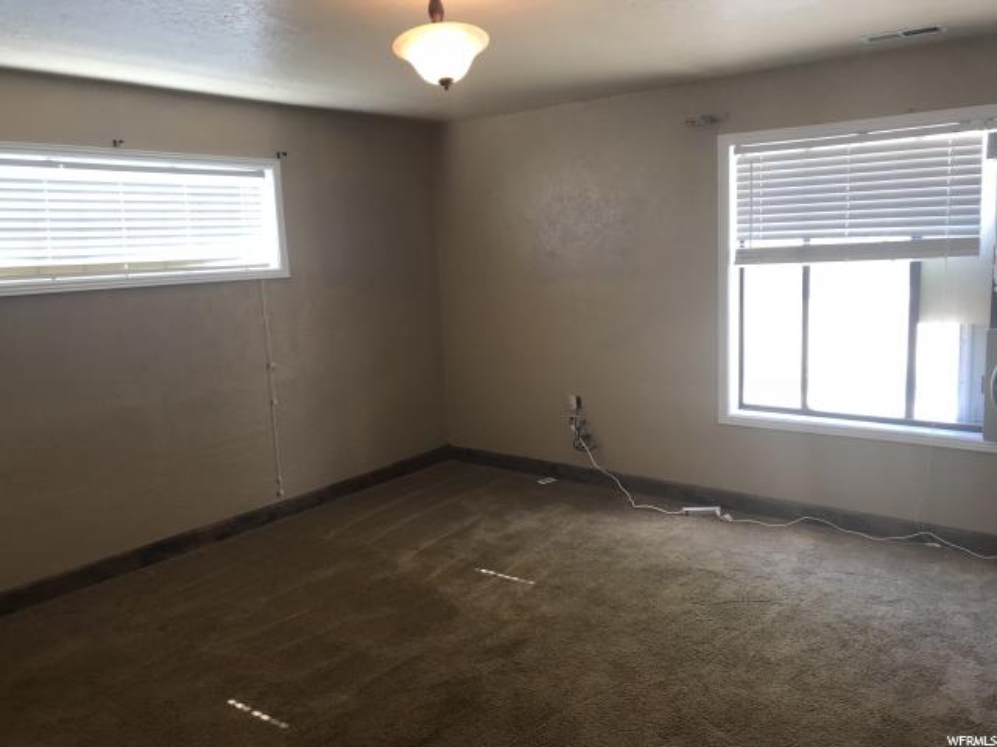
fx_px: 806
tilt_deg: -9.1
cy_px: 374
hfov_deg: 63.4
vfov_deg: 49.7
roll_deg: +2.7
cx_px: 498
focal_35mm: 28
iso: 20
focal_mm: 3.99
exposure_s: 1/40
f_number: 1.8
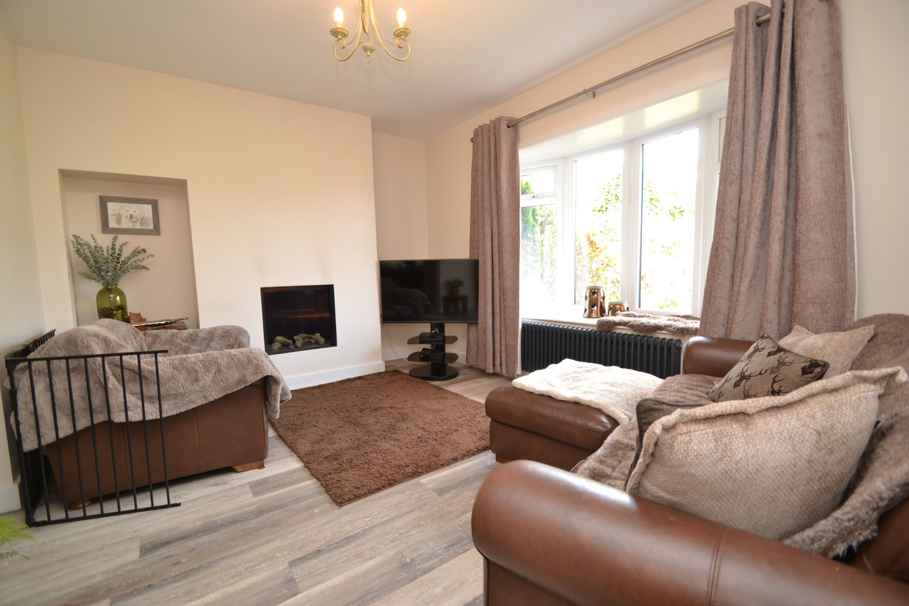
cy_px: 303
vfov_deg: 77.3
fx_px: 379
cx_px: 454
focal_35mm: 15
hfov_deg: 100.4
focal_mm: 10
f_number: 3.5
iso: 500
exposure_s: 1/60
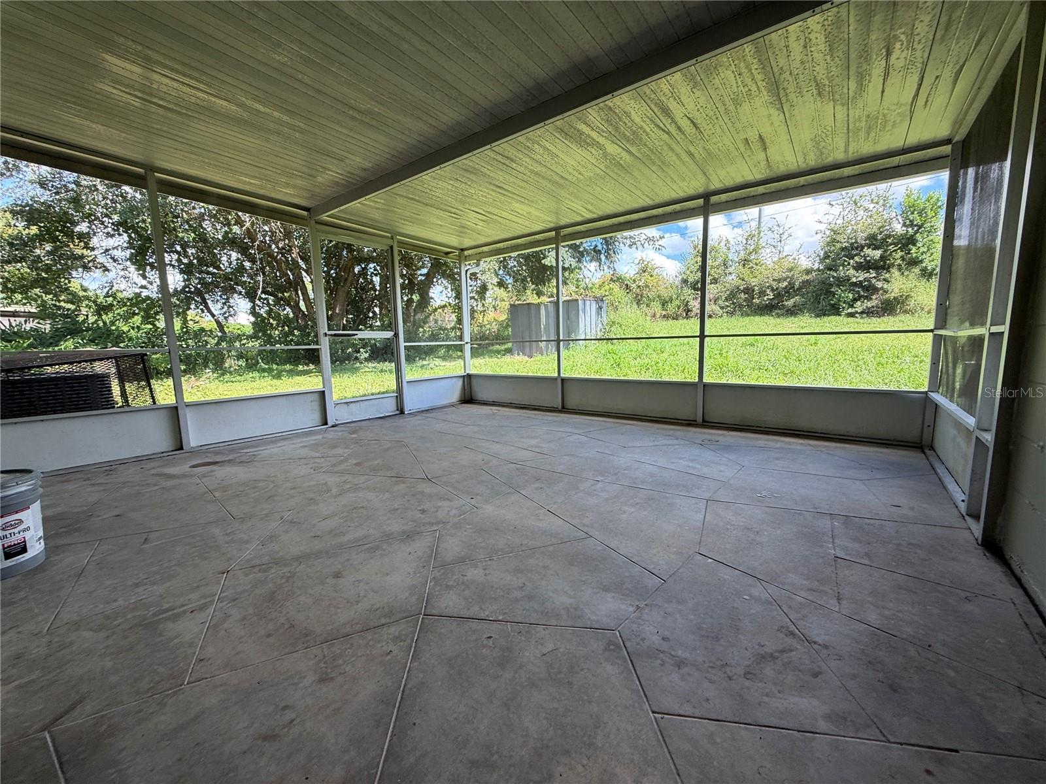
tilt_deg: -7.3
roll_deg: +1.6
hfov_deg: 102.1
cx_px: 523
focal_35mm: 14
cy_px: 392
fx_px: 423
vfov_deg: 85.7
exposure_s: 1/158
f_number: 2.2
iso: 40
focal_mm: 2.22
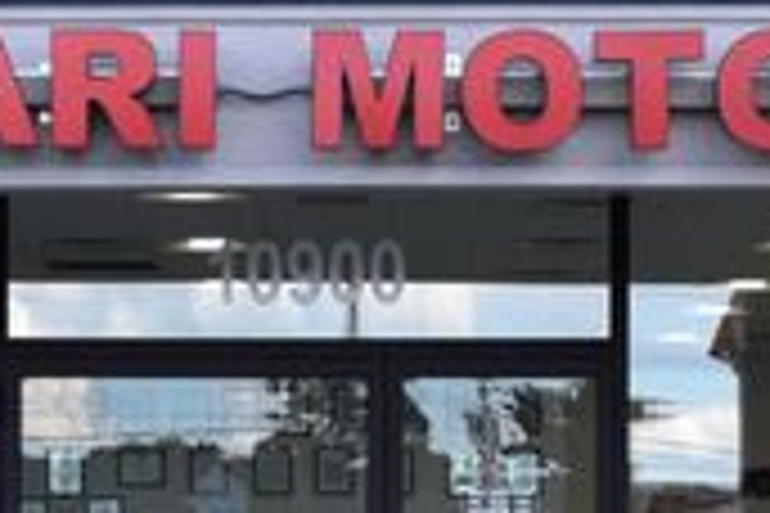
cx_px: 297
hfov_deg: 12.2
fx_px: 3593
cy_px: 693
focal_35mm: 168
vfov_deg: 8.1
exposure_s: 1/160
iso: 400
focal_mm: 30
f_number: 9
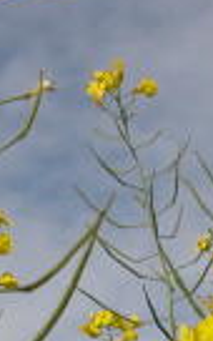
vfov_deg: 11.9
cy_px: 268
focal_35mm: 175
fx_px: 1625
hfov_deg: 7.5
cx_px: -3
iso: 100
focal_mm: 8.9
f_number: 7.1
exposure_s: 1/480
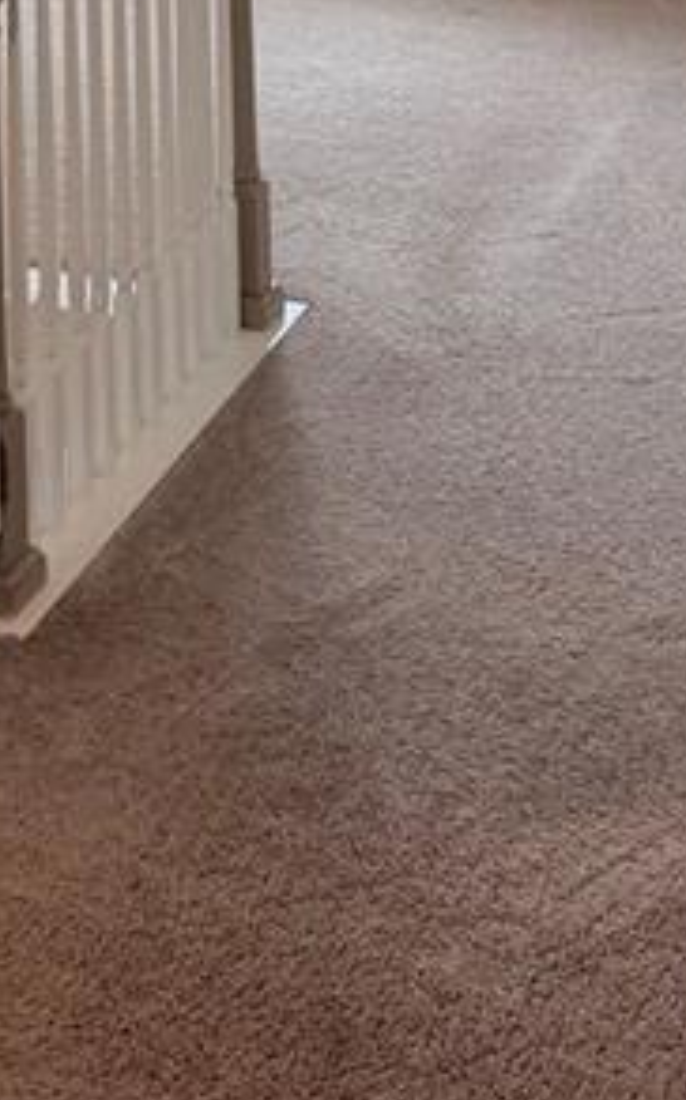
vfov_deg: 26.9
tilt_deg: -4.4
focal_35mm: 67
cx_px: 79
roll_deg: +0.1
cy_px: -245
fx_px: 2008
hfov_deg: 19.1
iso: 200
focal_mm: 6.76
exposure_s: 1/148
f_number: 1.78
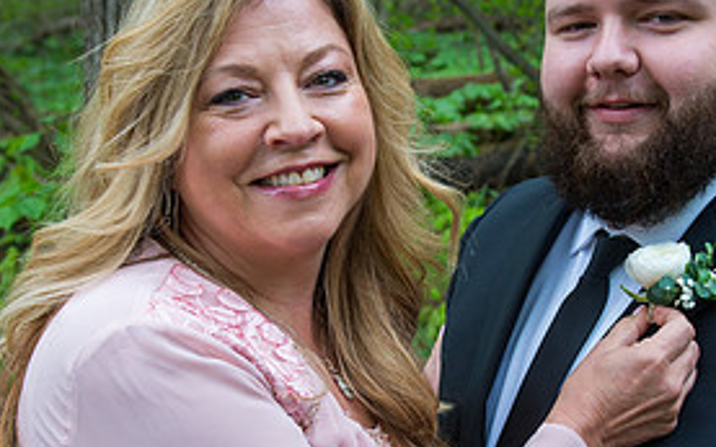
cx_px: 436
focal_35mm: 75
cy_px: 307
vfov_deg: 17.3
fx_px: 1463
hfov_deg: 27.4
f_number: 4
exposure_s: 1/125
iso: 400
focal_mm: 31
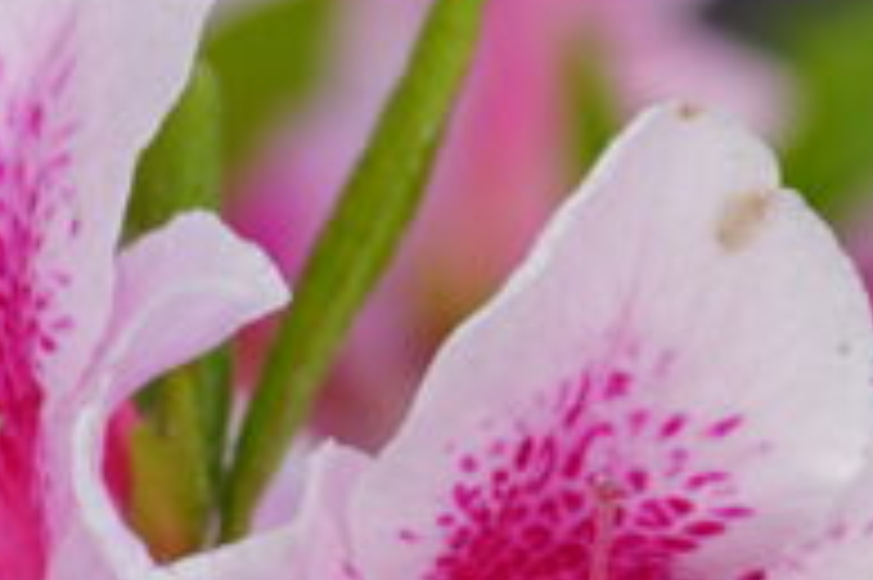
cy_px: 735
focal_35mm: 791
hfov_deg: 2.6
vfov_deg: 1.7
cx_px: 1804
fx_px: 19165
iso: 100
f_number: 6.3
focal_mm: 80
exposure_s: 1/160
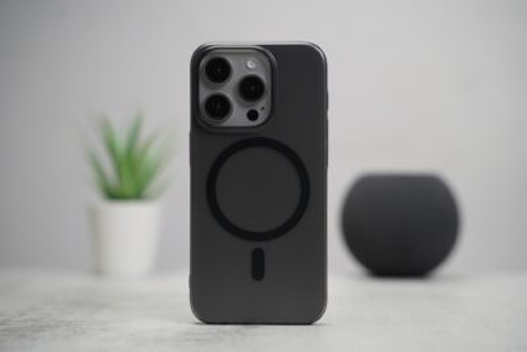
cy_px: 176
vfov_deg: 19.5
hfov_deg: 28.8
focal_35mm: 70
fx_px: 1025
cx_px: 264
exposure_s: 1/200
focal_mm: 70
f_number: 4
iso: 1250
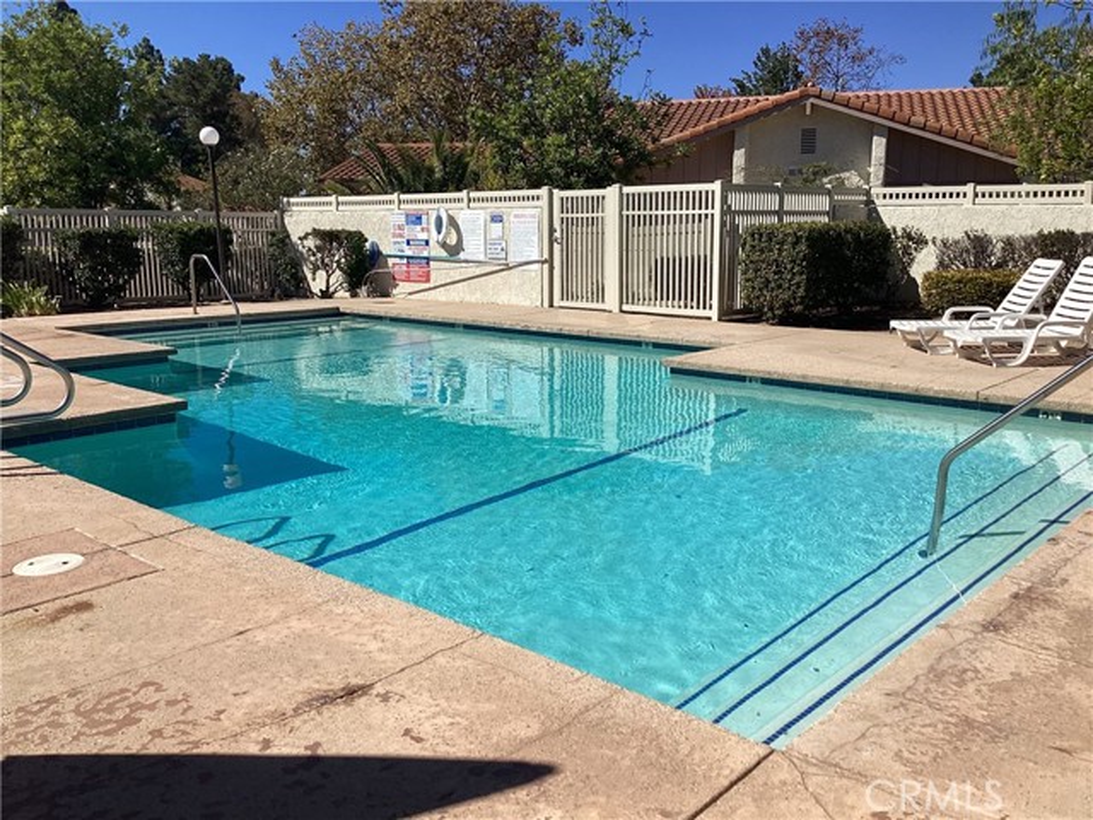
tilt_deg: -12.0
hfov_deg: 58.4
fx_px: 979
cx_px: 546
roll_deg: +1.0
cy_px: 410
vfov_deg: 45.4
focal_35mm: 31
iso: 25
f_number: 2.4
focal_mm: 3.3
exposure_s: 1/2632
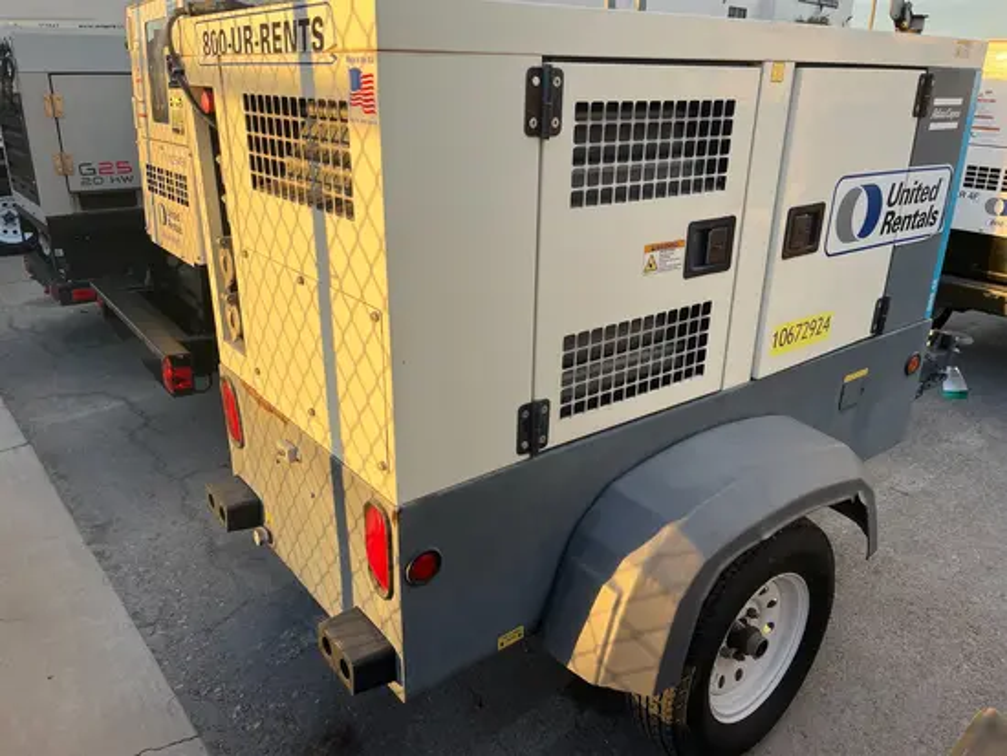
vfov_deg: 53.1
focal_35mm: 26
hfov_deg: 67.3
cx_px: 504
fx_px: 757
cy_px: 378
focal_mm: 5.1
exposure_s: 1/454
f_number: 1.6
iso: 50
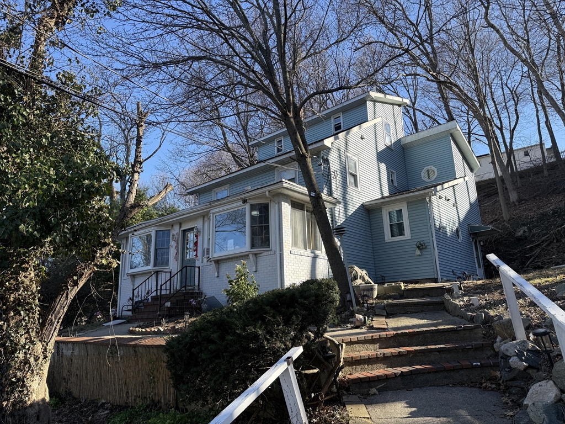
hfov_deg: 71.6
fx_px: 392
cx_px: 282
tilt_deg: +15.2
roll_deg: +2.2
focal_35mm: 24
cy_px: 212
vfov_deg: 56.8
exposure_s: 1/1618
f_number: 1.78
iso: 100
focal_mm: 6.76
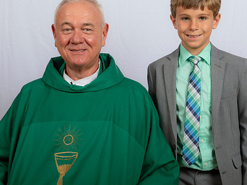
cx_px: 124
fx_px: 578
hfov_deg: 24.1
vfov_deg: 18.2
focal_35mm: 81
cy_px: 79
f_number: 8
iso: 320
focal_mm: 58
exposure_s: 1/200
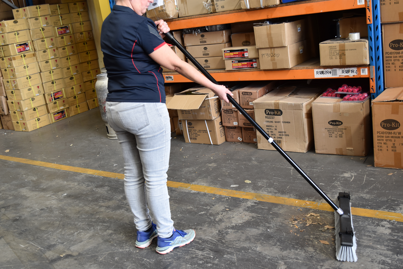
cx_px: 202
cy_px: 134
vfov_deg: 34.2
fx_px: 437
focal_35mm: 39
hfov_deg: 49.6
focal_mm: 26
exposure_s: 1/100
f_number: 5
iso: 400
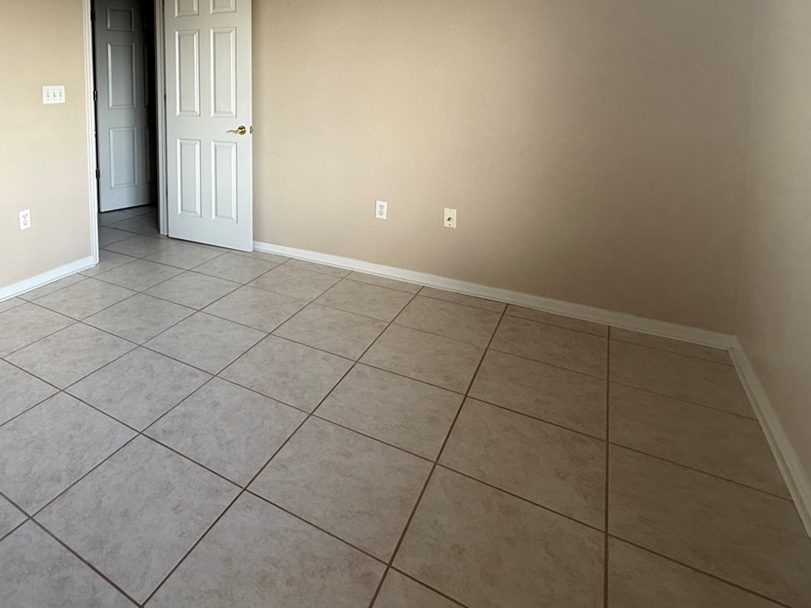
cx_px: 223
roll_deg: -0.6
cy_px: 122
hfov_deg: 70.0
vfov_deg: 54.8
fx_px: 539
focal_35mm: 23
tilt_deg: -4.2
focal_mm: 2.22
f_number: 2.2
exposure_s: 1/99
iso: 80
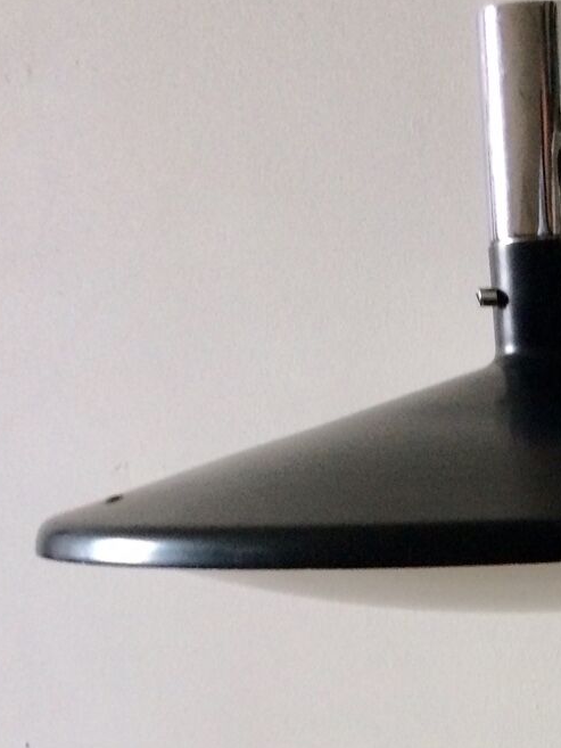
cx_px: 662
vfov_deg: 25.2
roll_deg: +3.1
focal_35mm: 72
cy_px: 814
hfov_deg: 19.3
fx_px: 1555
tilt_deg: -12.9
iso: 200
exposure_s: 1/33
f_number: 2.2
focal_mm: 4.15
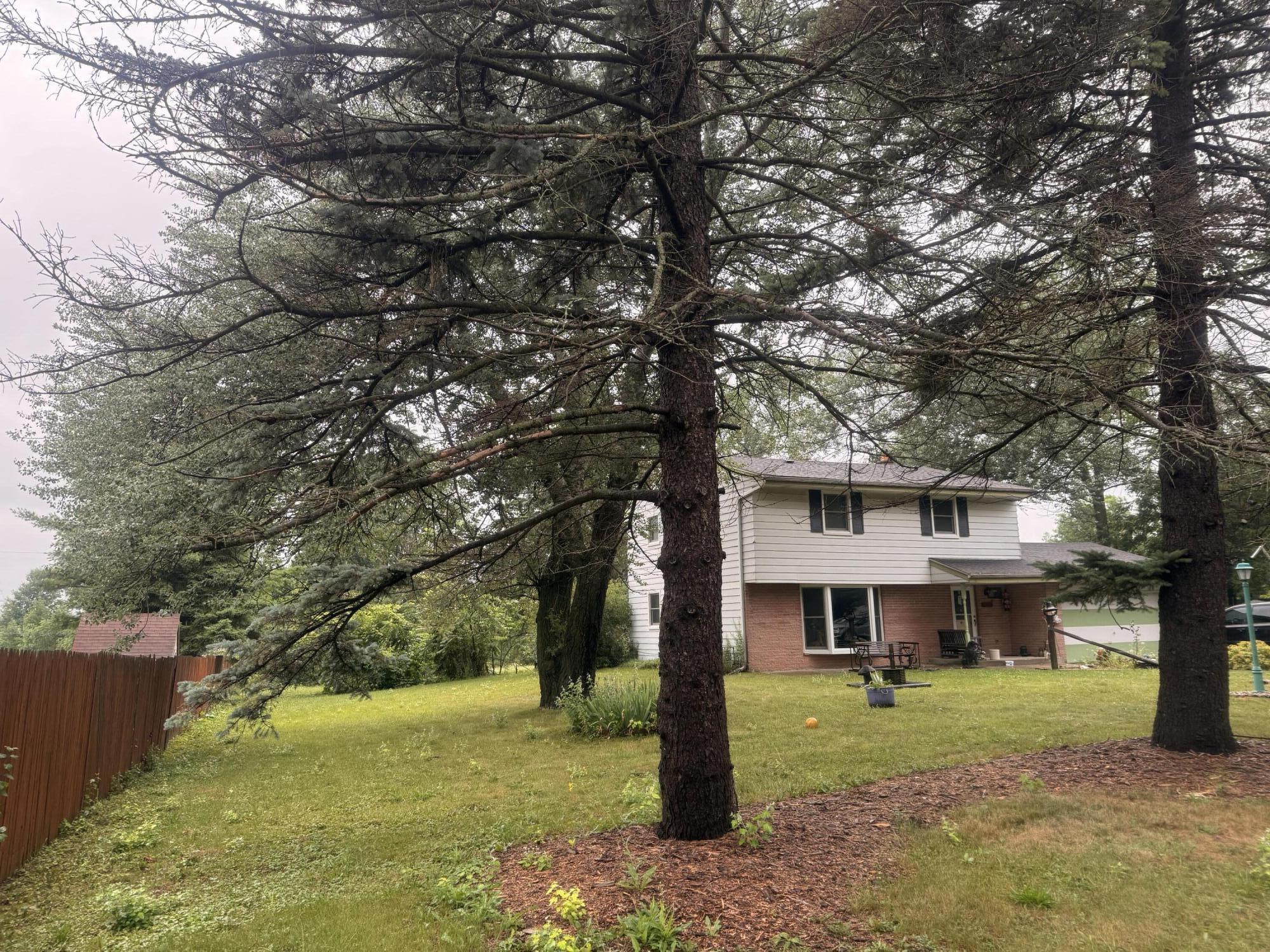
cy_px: 476
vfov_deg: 56.8
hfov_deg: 71.6
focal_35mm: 24
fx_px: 881
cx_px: 635
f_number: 1.78
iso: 100
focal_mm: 6.76
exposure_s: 1/228
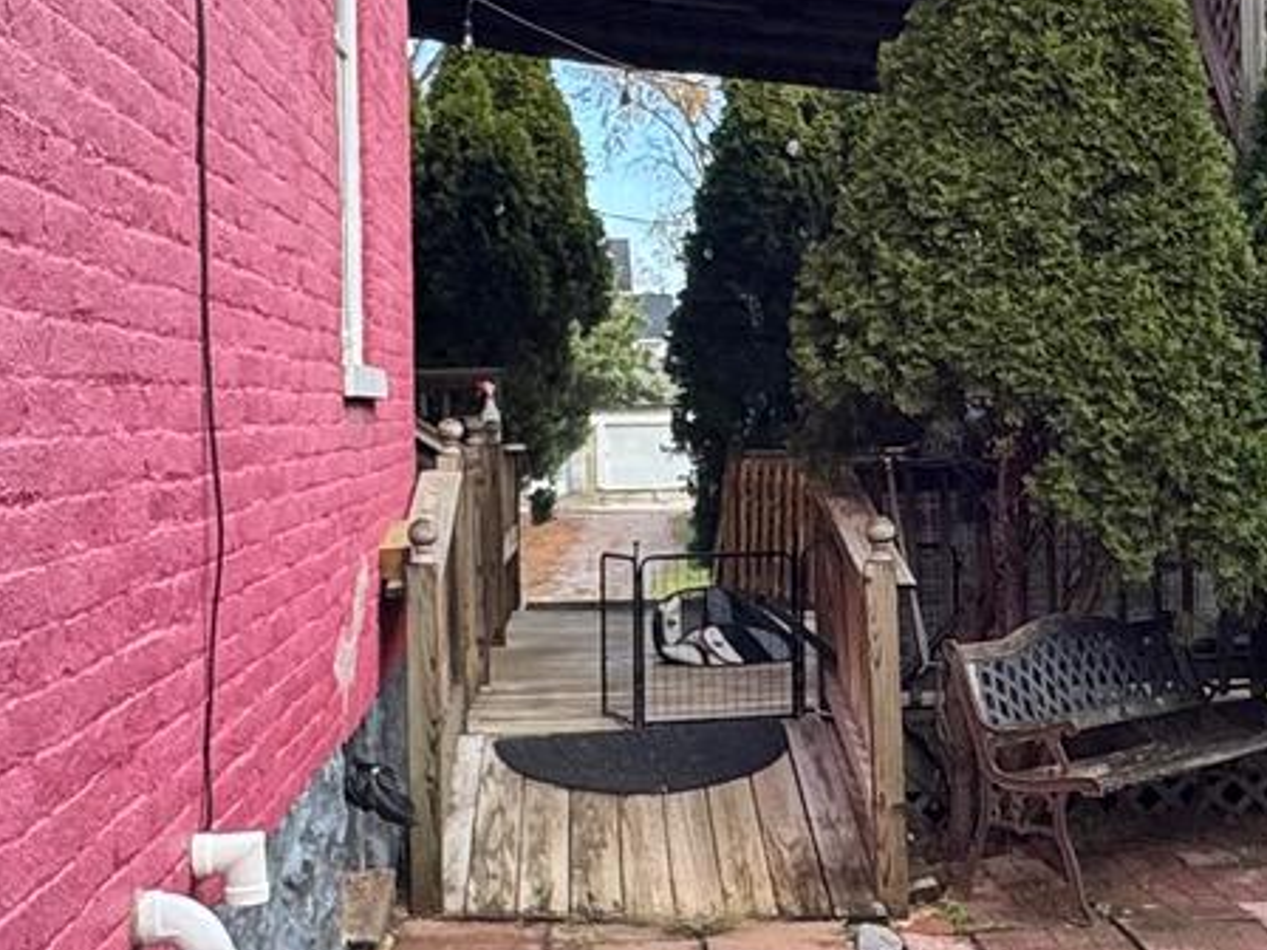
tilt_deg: +0.9
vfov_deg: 22.9
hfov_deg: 30.1
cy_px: 407
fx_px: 2343
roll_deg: +2.6
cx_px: 831
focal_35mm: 64
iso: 40
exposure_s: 1/251
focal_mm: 2.22
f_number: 2.2
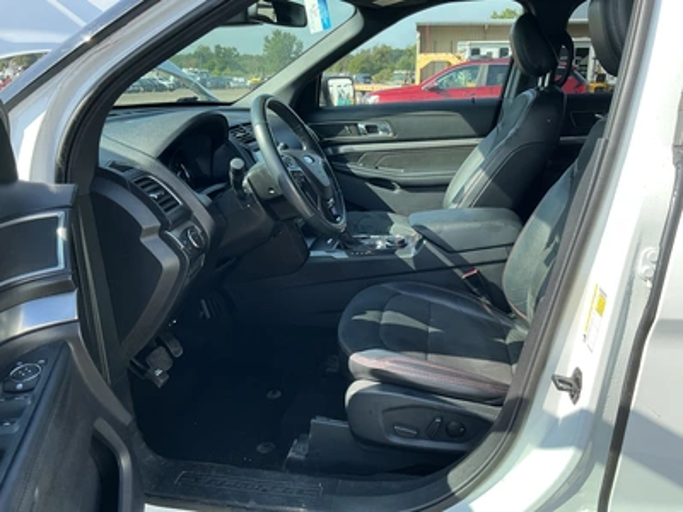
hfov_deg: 63.4
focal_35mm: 28
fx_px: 552
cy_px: 256
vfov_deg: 49.7
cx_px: 342
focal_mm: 3
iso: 25
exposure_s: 1/303
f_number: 1.8
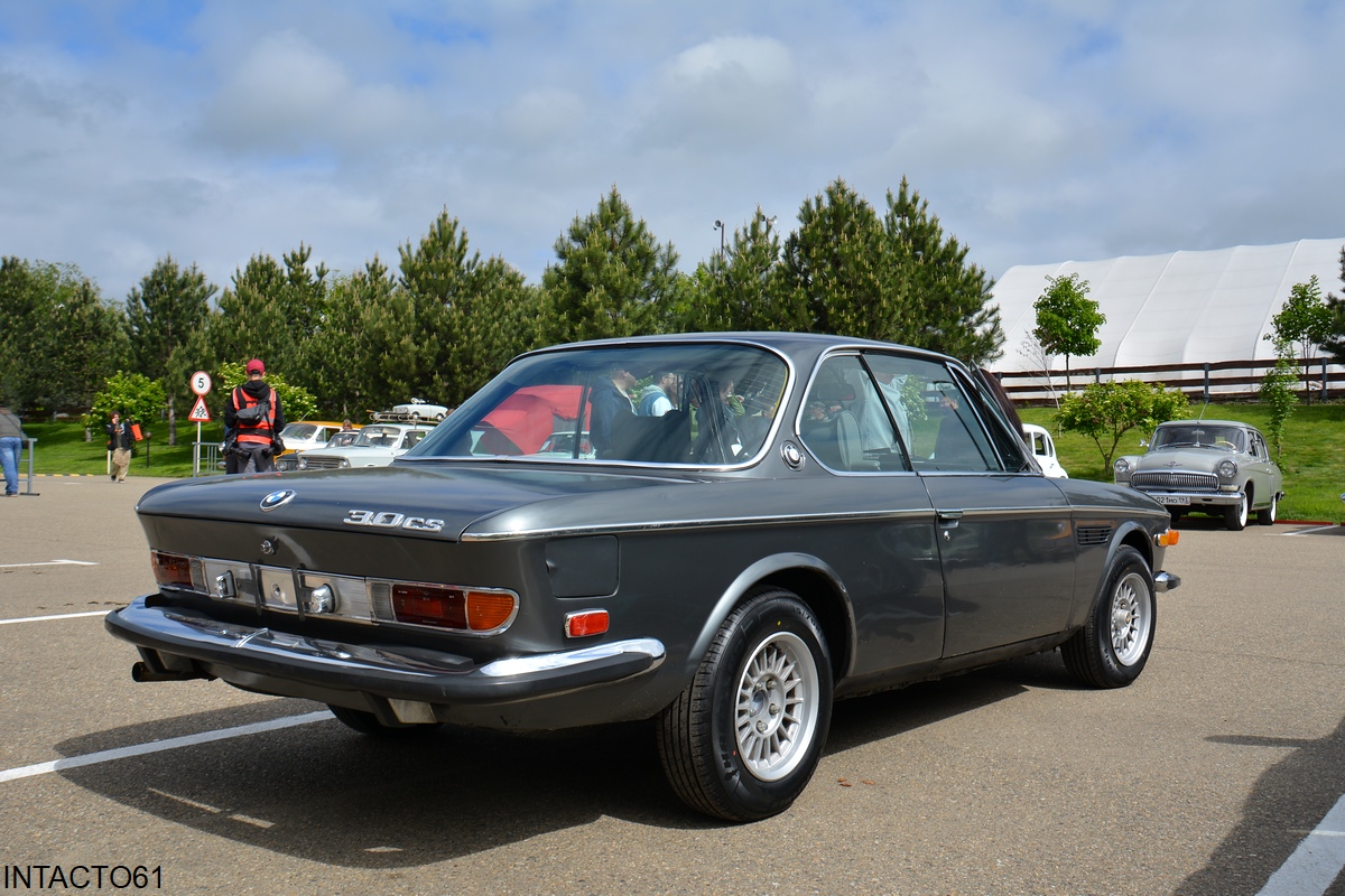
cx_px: 672
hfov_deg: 57.2
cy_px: 448
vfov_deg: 40.0
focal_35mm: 33
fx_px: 1233
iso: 100
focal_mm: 22
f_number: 9
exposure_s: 1/320
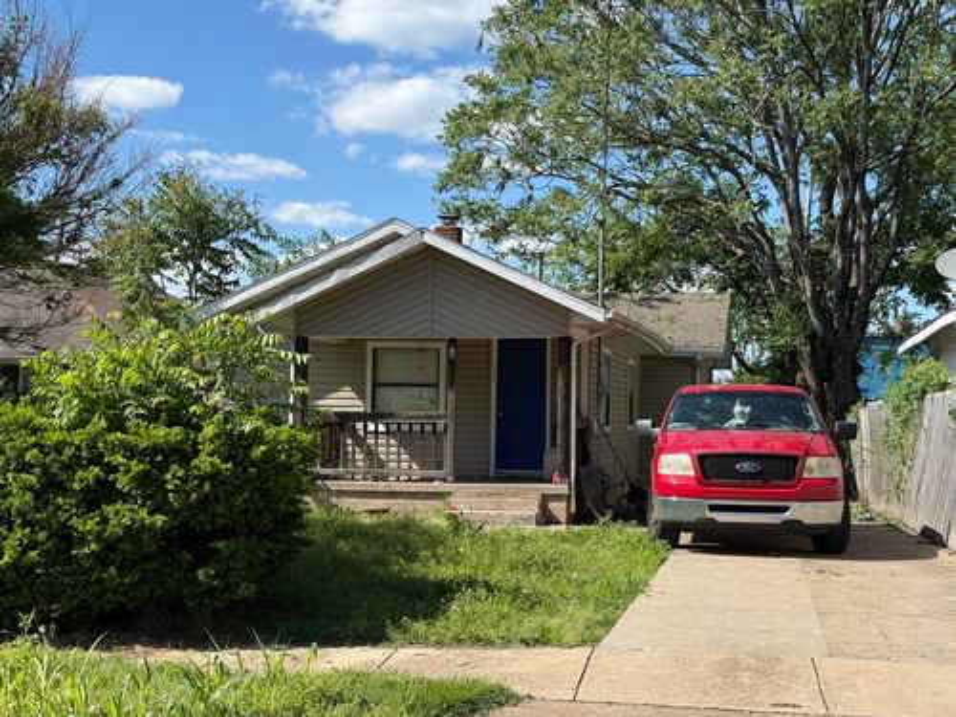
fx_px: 1326
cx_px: 478
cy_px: 358
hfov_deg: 39.7
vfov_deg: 30.3
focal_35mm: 48
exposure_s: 1/2865
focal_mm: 6.76
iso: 64
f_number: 1.78
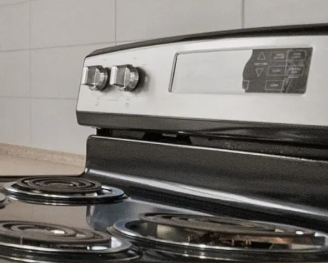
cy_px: 100
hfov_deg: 16.4
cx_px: -395
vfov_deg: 20.9
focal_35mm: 73
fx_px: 709
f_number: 6.3
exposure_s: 1/100
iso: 320
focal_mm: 10
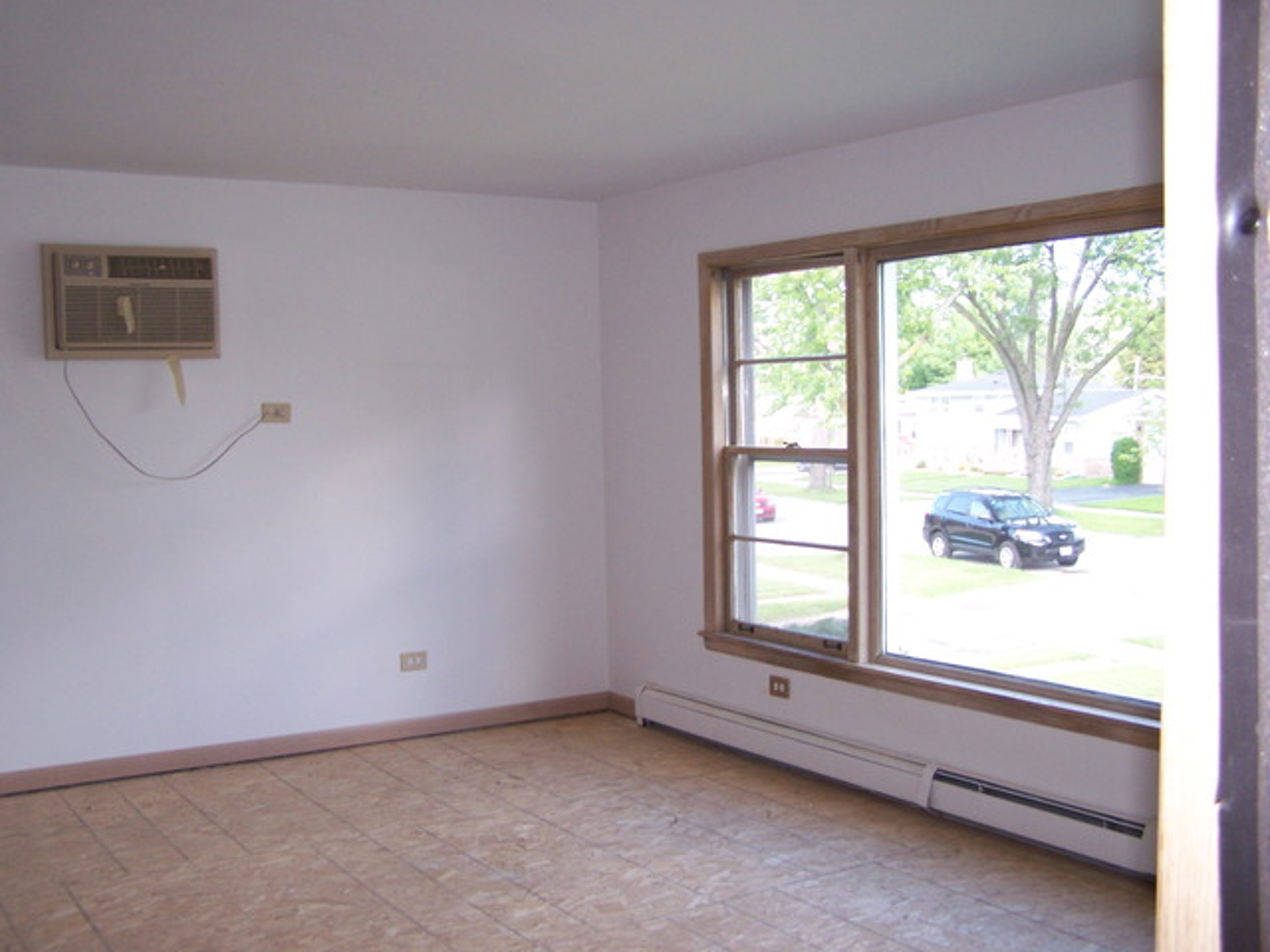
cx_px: 635
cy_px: 476
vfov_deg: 37.7
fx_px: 1394
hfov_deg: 49.0
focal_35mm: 38
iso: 140
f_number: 2.8
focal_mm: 6.3
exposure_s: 1/80
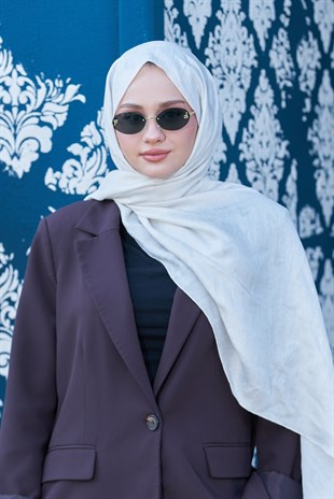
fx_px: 1667
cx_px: 167
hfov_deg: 11.4
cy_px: 250
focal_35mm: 120
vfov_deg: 17.1
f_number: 4.5
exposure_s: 1/160
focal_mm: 120
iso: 320
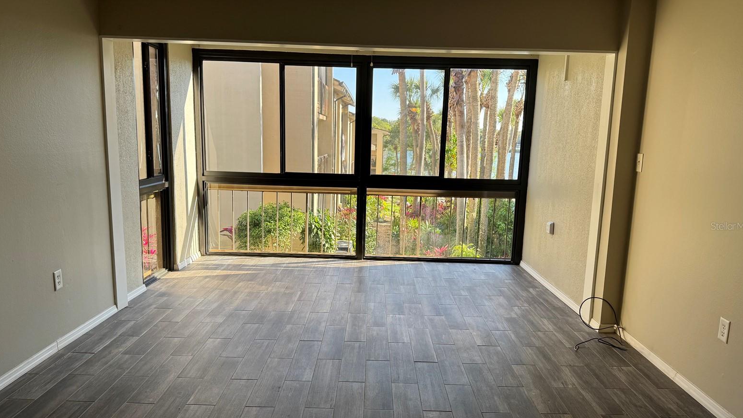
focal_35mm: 27
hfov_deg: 69.8
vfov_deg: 42.9
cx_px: 372
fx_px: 532
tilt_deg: -10.9
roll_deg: -2.5
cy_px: 226
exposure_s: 1/248
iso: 64
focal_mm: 6.76
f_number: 1.78
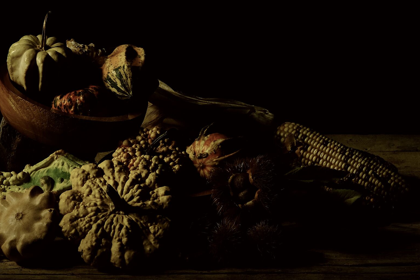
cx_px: 142
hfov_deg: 17.3
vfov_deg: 11.6
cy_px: 149
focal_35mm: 118
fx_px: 1377
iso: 200
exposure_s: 30
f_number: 8
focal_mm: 50.5
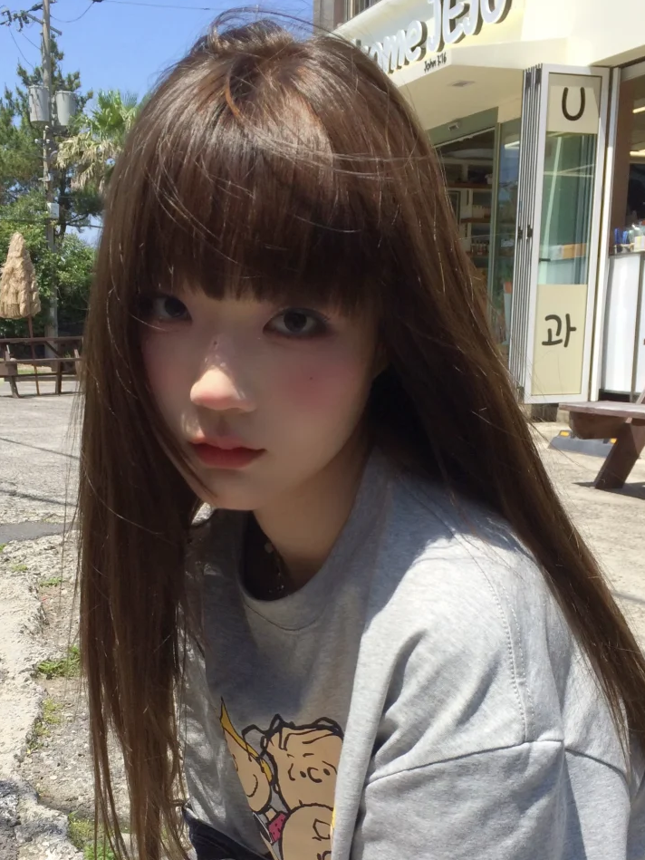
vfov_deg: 42.3
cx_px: 285
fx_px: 1093
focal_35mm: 44
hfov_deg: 32.8
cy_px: 586
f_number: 2.2
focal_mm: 4.15
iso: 32
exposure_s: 1/2053
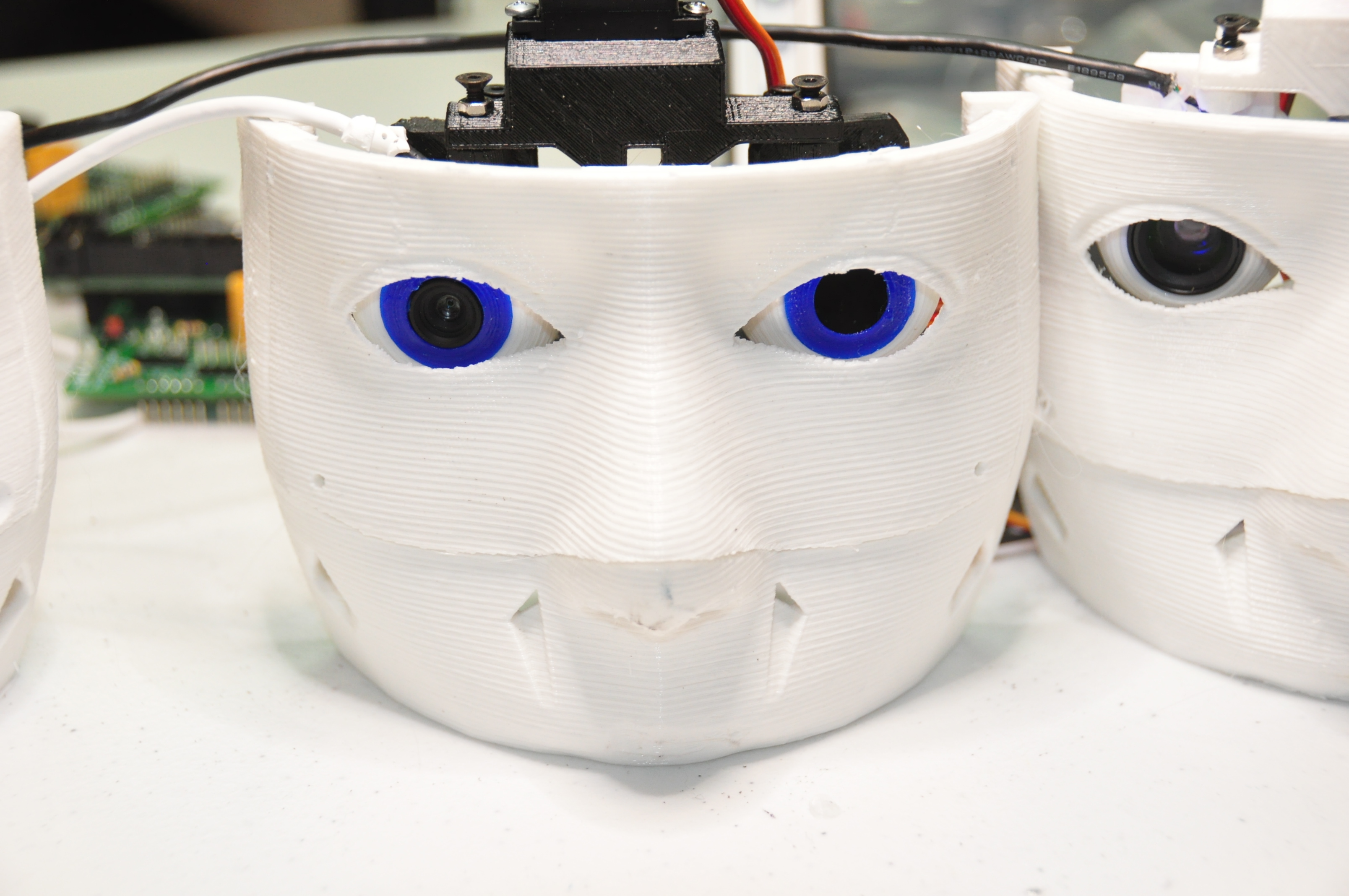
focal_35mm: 72
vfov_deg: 18.9
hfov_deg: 28.1
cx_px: 674
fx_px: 2695
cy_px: 448
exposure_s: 1/125
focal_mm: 48
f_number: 4.5
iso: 1000
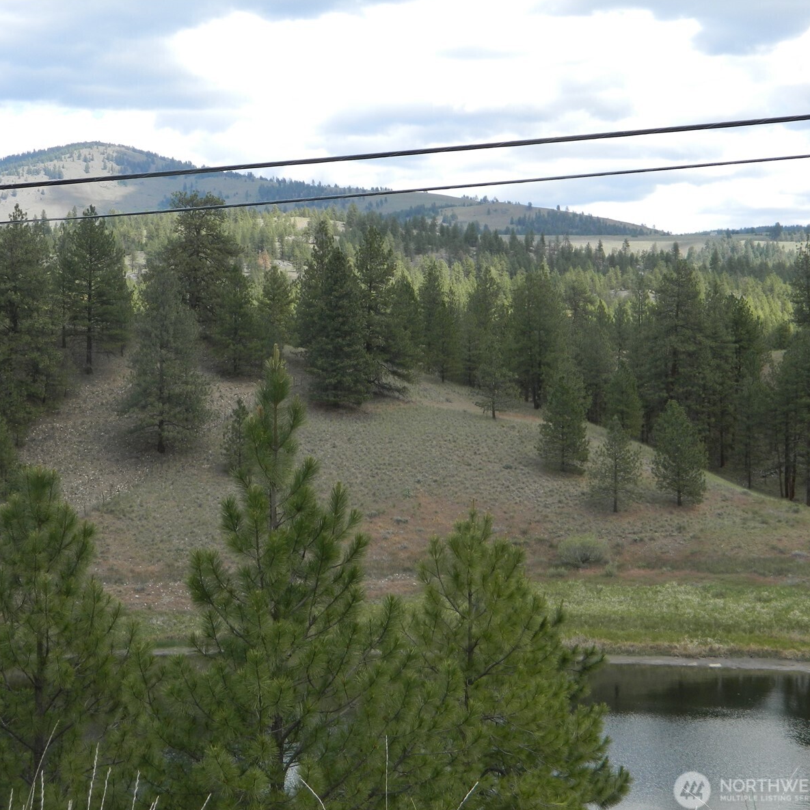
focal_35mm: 68
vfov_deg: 25.4
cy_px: 407
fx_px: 1800
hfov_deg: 25.3
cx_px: 304
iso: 80
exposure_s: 1/400
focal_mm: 10.2
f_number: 3.8
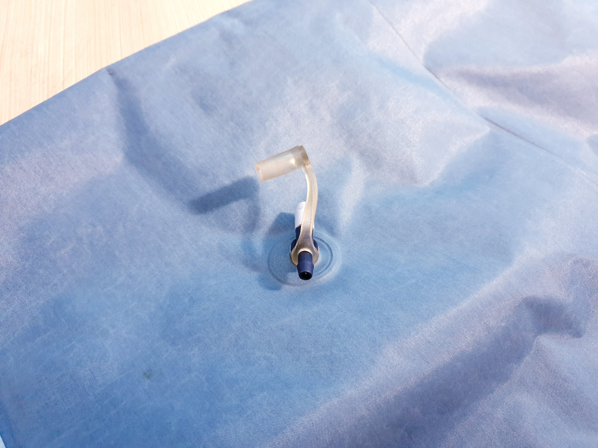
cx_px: 299
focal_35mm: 26
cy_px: 224
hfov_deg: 67.3
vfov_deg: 53.1
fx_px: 449
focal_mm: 4.3
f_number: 1.5
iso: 320
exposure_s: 1/50
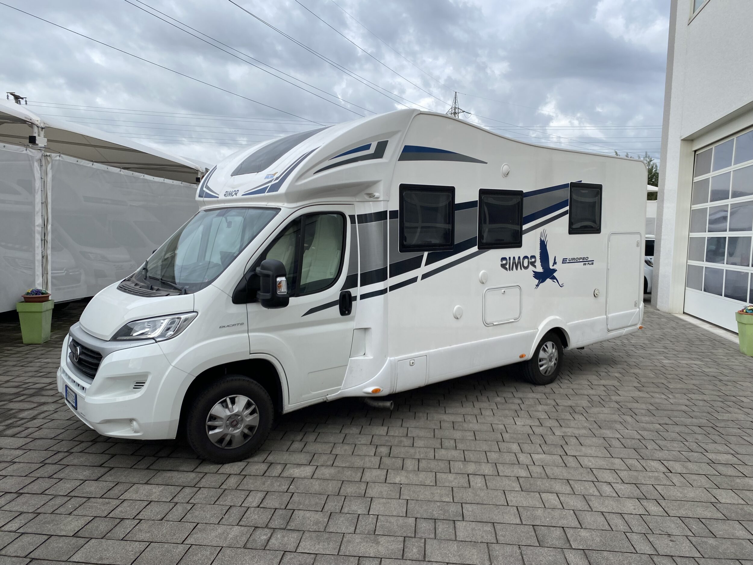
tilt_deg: -3.9
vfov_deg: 53.1
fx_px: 566
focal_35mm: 26
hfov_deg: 67.3
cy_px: 282
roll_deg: -1.8
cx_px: 376
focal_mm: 4.25
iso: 32
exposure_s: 1/973
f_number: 1.8
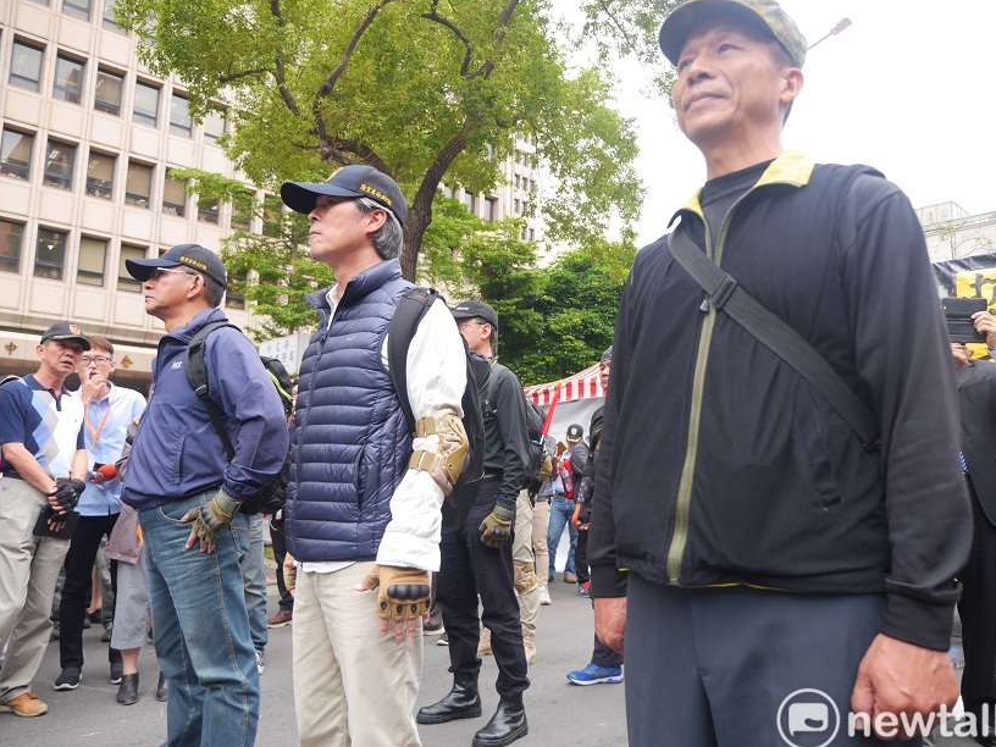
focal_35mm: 25
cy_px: 372
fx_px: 719
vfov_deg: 54.9
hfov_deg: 69.4
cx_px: 508
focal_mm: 12
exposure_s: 1/400
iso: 250
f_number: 2.8
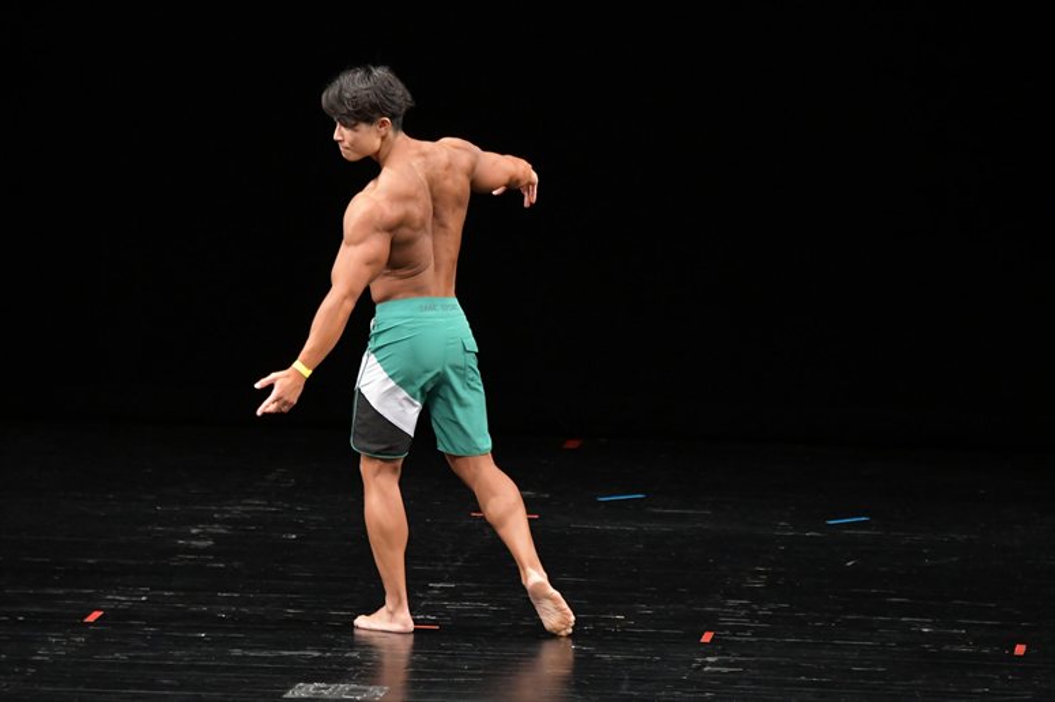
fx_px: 8348
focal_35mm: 285
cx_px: 528
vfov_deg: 4.8
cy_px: 351
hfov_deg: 7.2
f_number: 5.6
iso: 3200
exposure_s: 1/400
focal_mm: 190
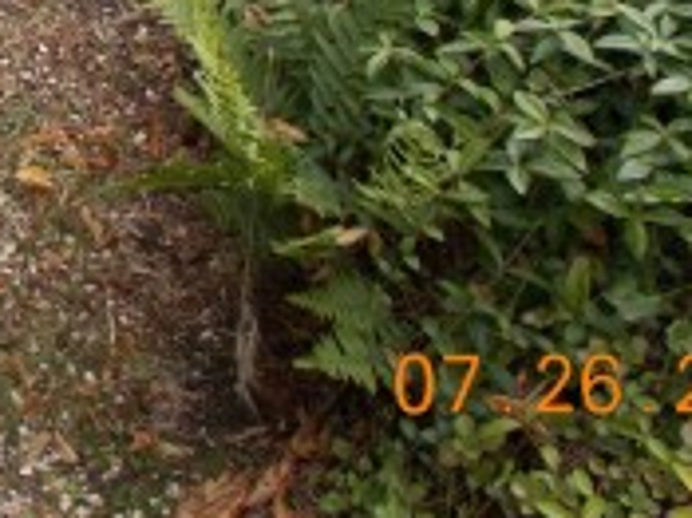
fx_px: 1898
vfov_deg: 14.2
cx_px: -281
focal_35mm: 95
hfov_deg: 18.7
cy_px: -340
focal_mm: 4.6
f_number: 3.2
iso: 80
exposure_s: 1/500
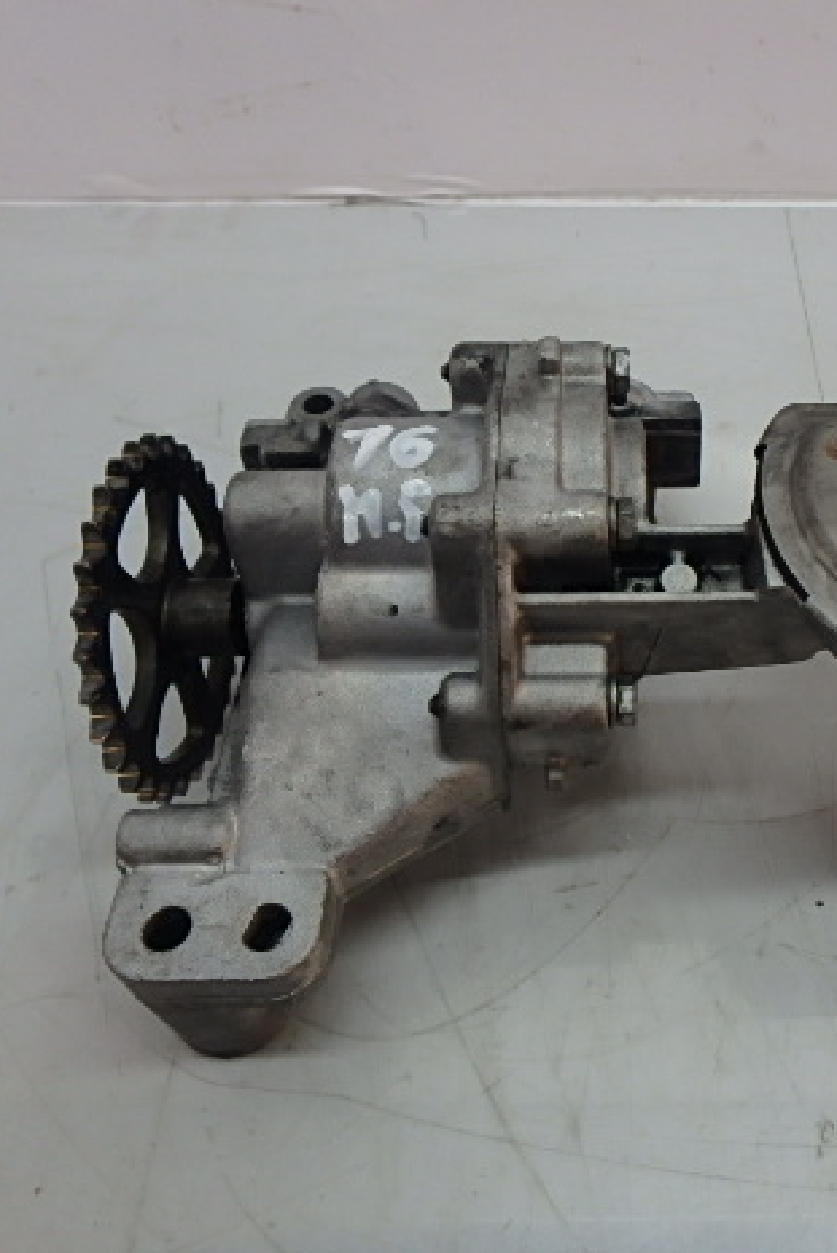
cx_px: 651
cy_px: 624
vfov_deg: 61.9
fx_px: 1045
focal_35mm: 30
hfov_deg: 42.0
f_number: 3.5
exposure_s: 1/60
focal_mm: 3.7
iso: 200
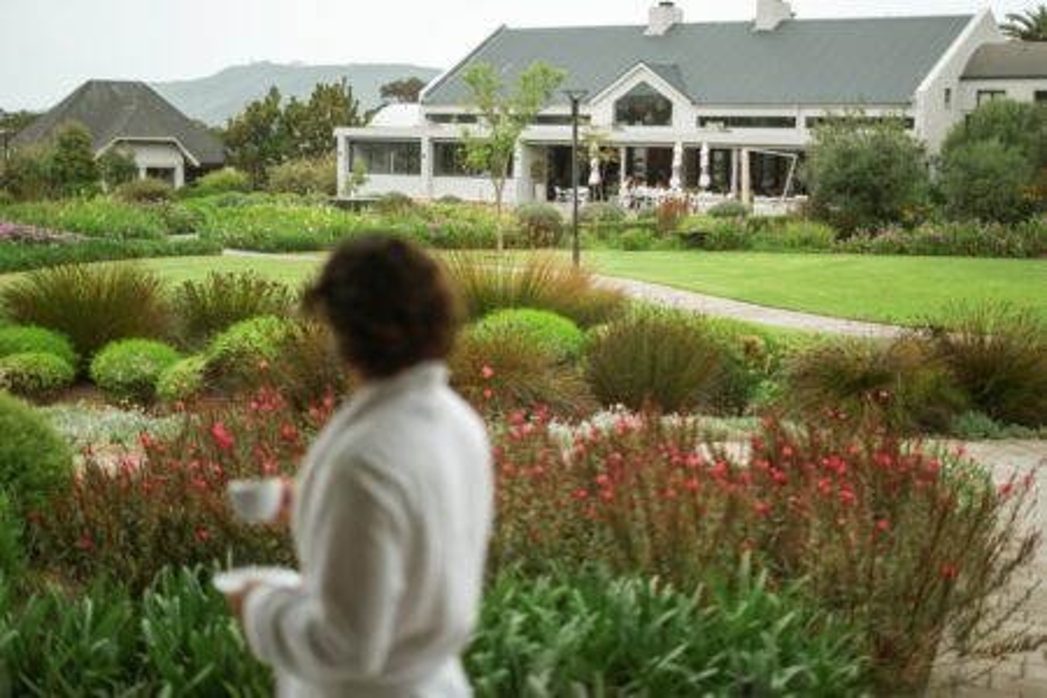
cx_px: 524
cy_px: 349
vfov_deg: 27.0
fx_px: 1454
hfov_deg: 39.6
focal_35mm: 50
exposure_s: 1/500
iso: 200
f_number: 1.8
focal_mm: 50
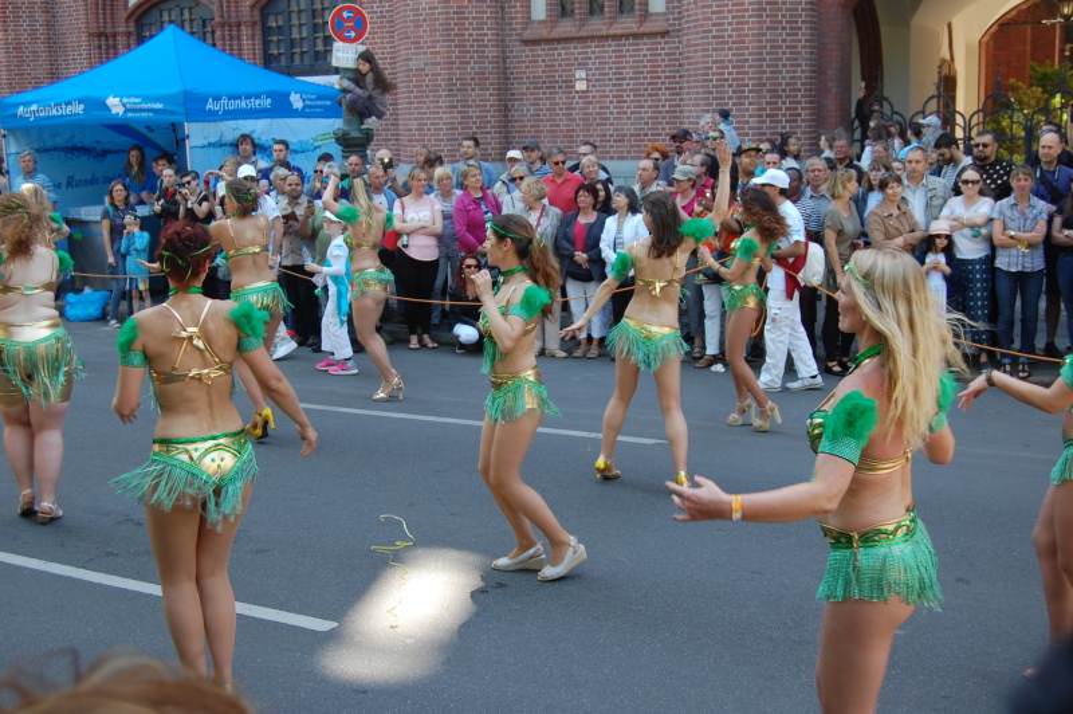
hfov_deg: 43.6
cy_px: 357
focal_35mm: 45
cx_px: 536
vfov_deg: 29.8
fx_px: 1340
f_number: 5.6
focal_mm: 30
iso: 280
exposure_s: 1/125
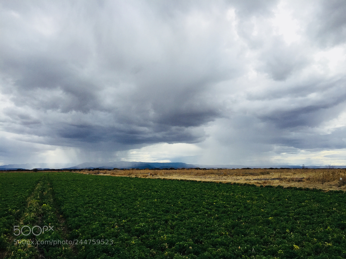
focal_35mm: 29
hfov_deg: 61.7
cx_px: 173
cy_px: 130
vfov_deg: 48.2
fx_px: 290
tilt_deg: +8.3
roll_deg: -0.5
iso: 32
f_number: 2.2
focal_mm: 4.15
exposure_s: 1/2083
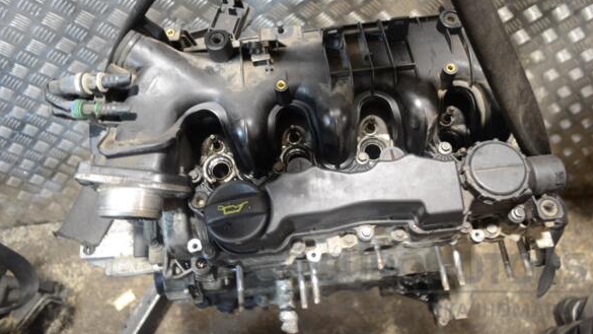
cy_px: 133
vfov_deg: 40.0
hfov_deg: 66.1
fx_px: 456
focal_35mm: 29
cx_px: 301
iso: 1400
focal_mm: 18
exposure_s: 1/30
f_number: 3.5
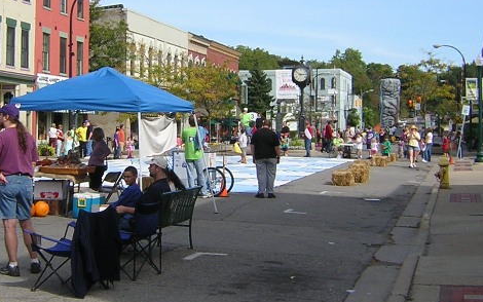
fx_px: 856
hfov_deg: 31.3
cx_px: 174
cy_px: 67
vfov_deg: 19.8
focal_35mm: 65
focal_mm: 4.7
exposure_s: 1/263
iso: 100
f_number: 5.2
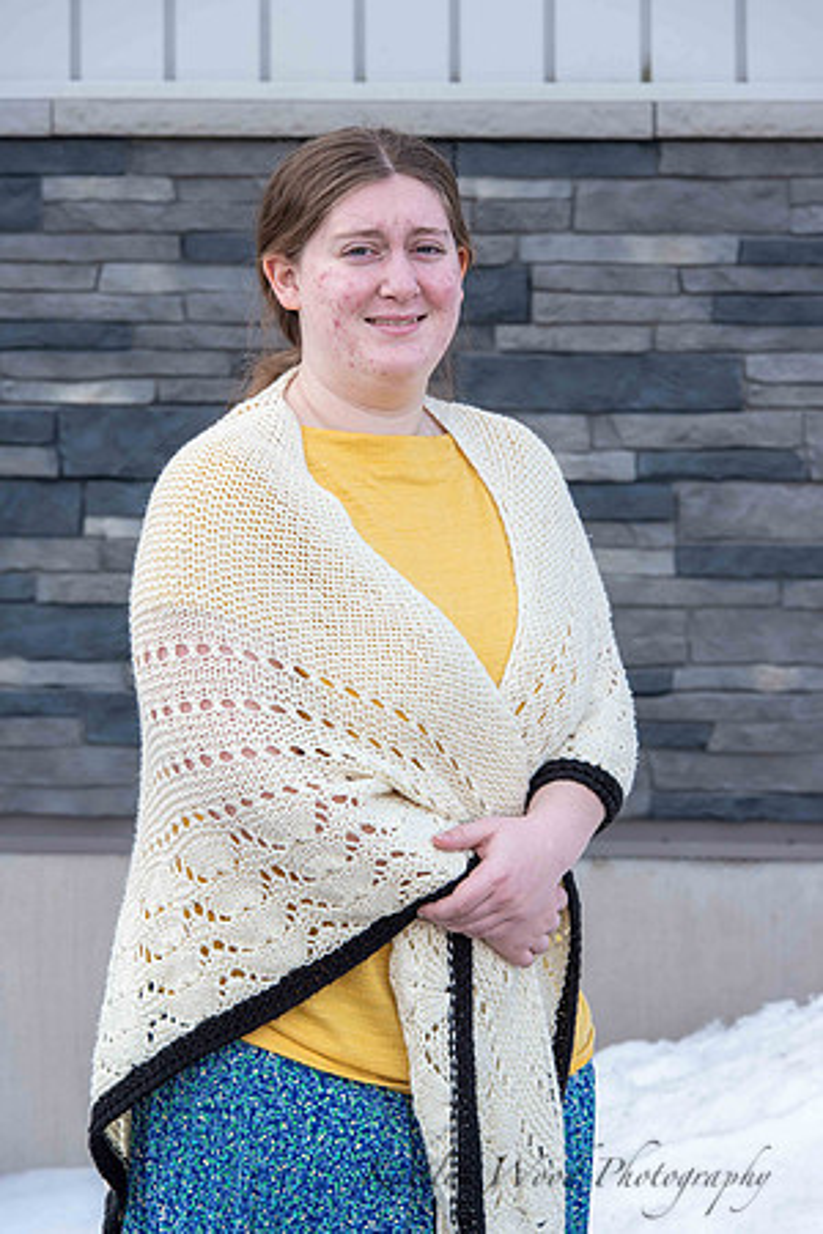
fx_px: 4629
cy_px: 617
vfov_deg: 15.2
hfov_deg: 10.2
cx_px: 412
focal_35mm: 135
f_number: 8
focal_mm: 135
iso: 400
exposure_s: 1/200
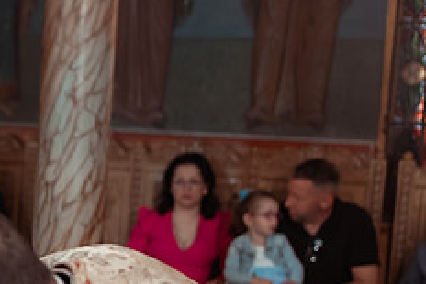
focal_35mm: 106
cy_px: 282
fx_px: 1255
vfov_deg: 12.8
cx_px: -115
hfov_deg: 18.1
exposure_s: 1/200
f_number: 2.5
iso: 1600
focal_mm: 35
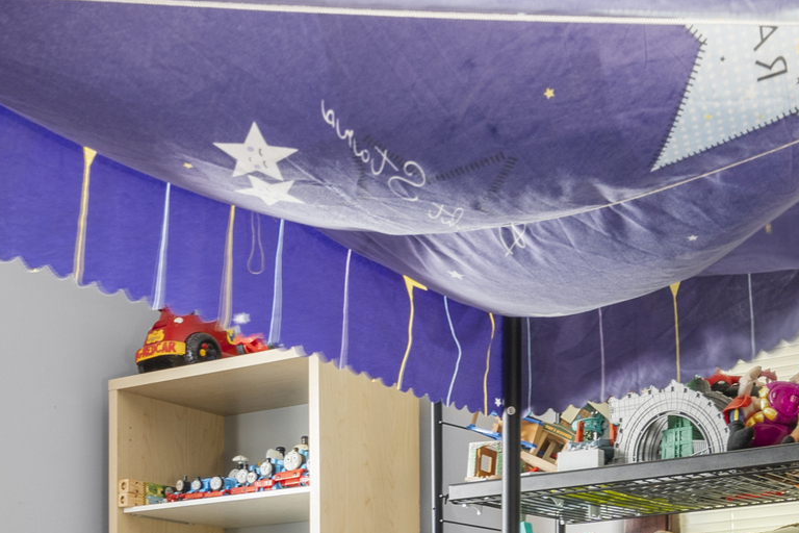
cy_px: 690
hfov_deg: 31.3
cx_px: 508
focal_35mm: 64
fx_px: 1420
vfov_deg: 19.6
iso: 250
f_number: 9
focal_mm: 16
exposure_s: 6
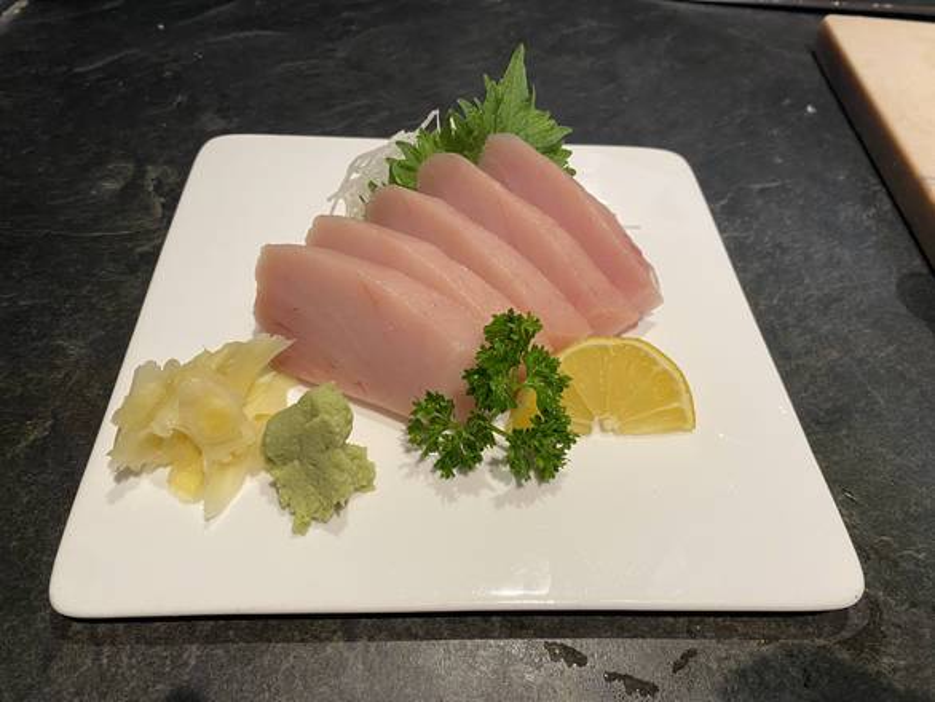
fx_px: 703
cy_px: 351
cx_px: 468
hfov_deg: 67.3
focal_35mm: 26
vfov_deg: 53.1
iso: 125
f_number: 1.8
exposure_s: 1/60
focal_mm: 4.25
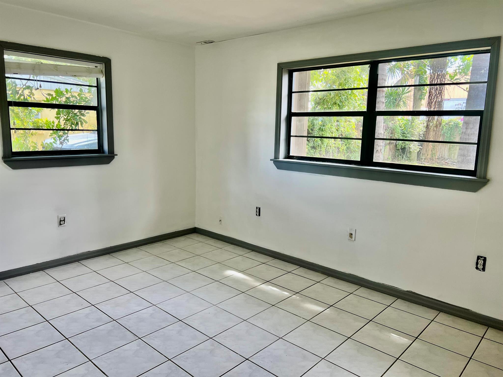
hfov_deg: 67.3
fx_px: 378
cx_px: 252
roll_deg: -1.9
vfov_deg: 53.1
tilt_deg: -8.6
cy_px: 188
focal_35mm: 26
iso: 50
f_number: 1.5
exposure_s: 1/121
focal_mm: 5.7
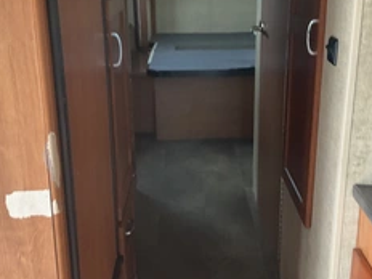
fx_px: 537
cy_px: 127
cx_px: 218
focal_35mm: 50
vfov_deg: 29.1
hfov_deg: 38.1
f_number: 1.8
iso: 64
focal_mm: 3
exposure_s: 1/61
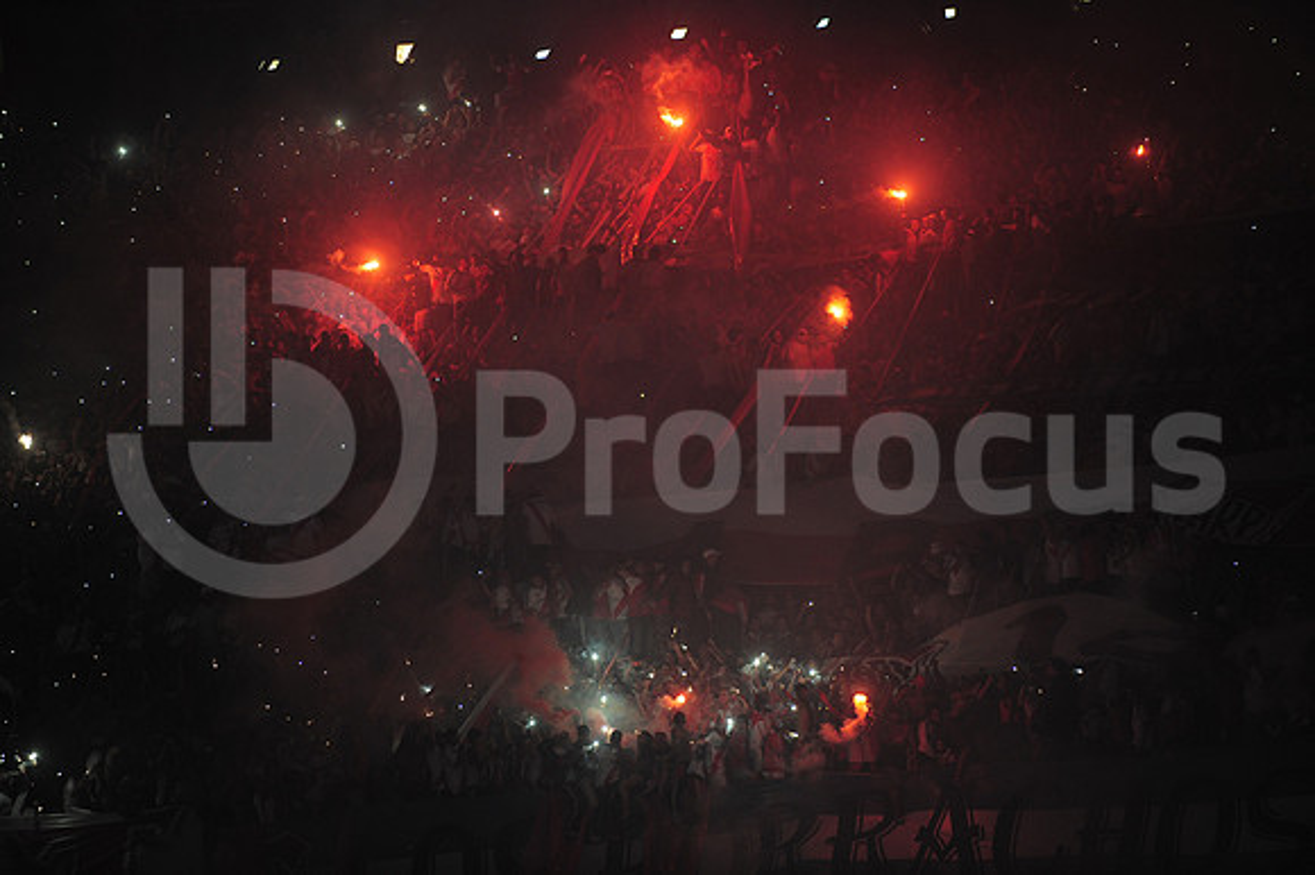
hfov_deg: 10.3
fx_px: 7301
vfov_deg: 6.9
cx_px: 658
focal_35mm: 200
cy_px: 438
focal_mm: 200
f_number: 3.2
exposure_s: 1/1600
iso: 1250
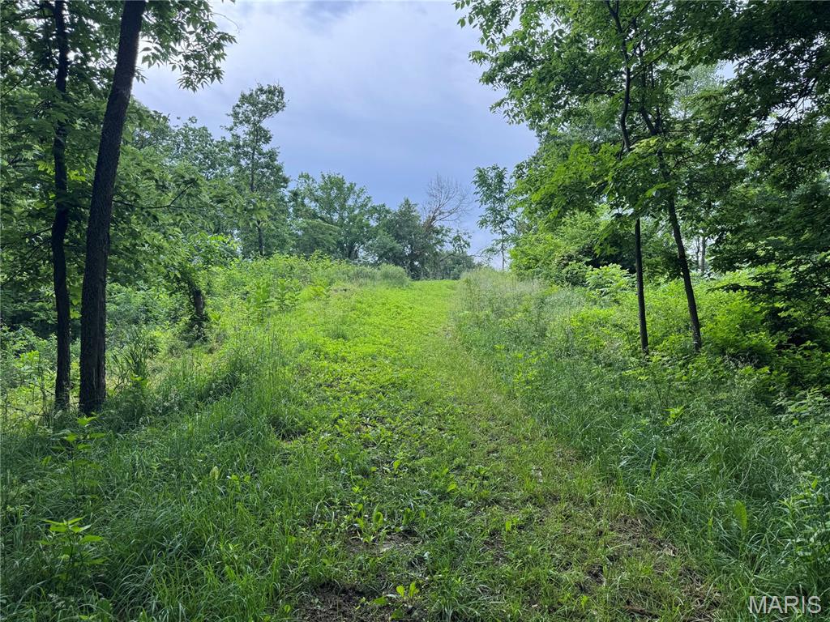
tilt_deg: -0.2
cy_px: 311
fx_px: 575
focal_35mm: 24
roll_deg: +2.7
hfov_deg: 71.6
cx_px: 415
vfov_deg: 56.8
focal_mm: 6.76
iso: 80
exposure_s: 1/832
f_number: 1.78
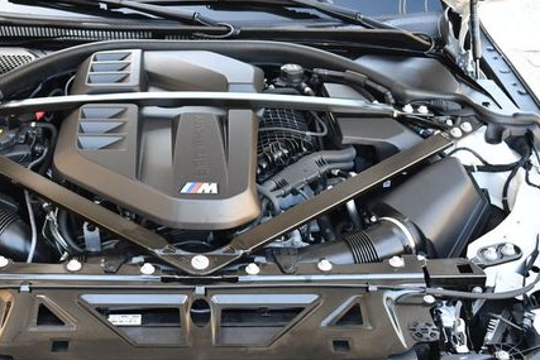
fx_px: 810
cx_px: 200
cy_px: 162
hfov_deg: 36.6
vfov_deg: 25.1
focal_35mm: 54
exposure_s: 1/250
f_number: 3.5
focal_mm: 18
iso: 800
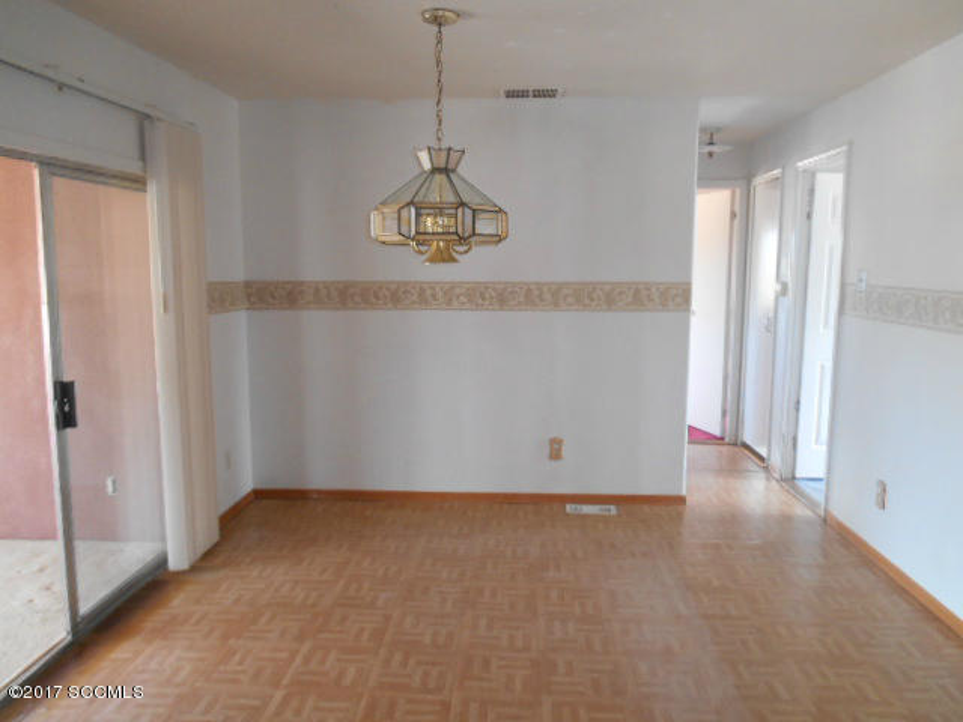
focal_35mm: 26
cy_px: 361
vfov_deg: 53.1
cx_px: 482
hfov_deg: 67.3
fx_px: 723
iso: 250
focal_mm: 4.7
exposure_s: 1/30
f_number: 3.4
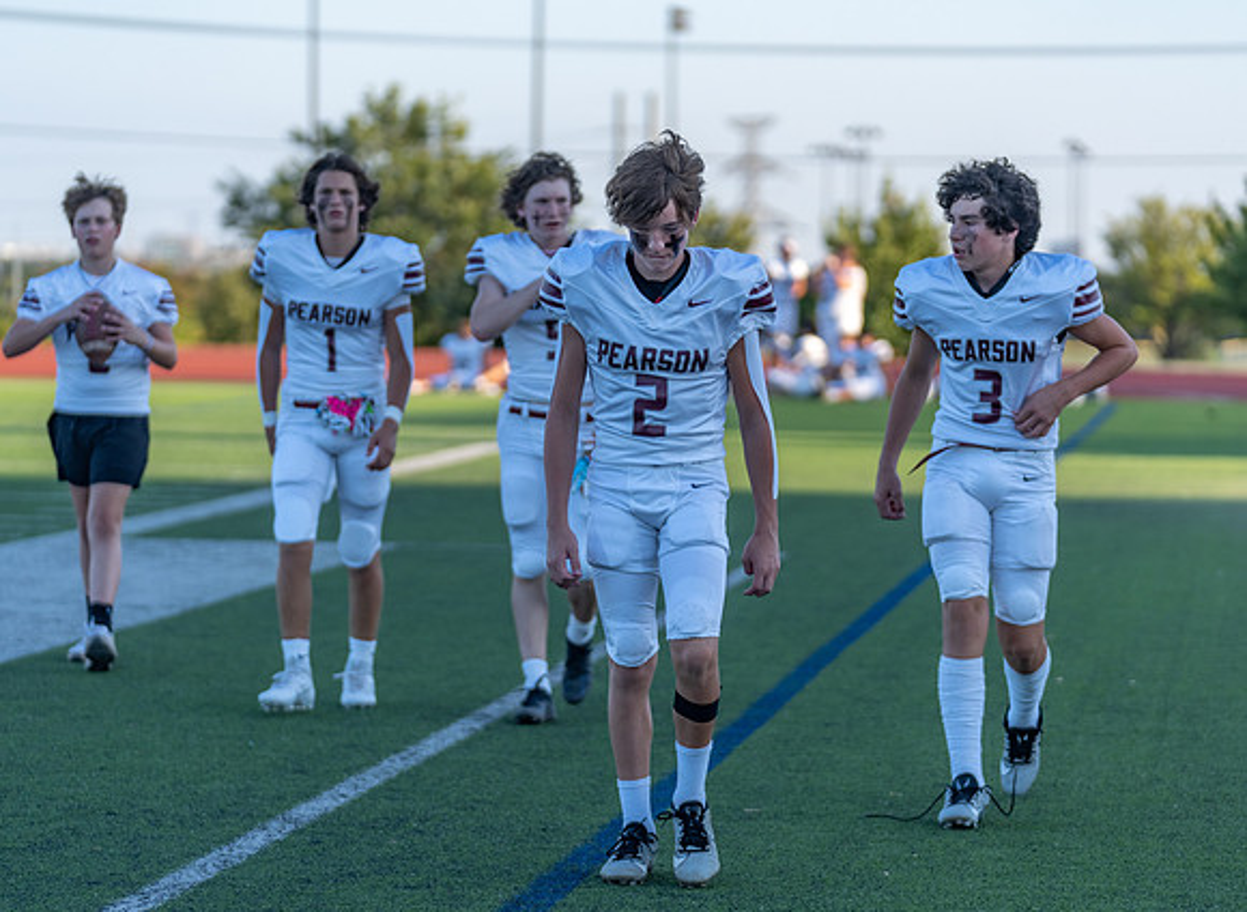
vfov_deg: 10.3
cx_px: 640
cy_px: 482
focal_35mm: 141
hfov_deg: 14.1
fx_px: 5035
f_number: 2.8
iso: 125
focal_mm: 116
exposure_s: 1/1000
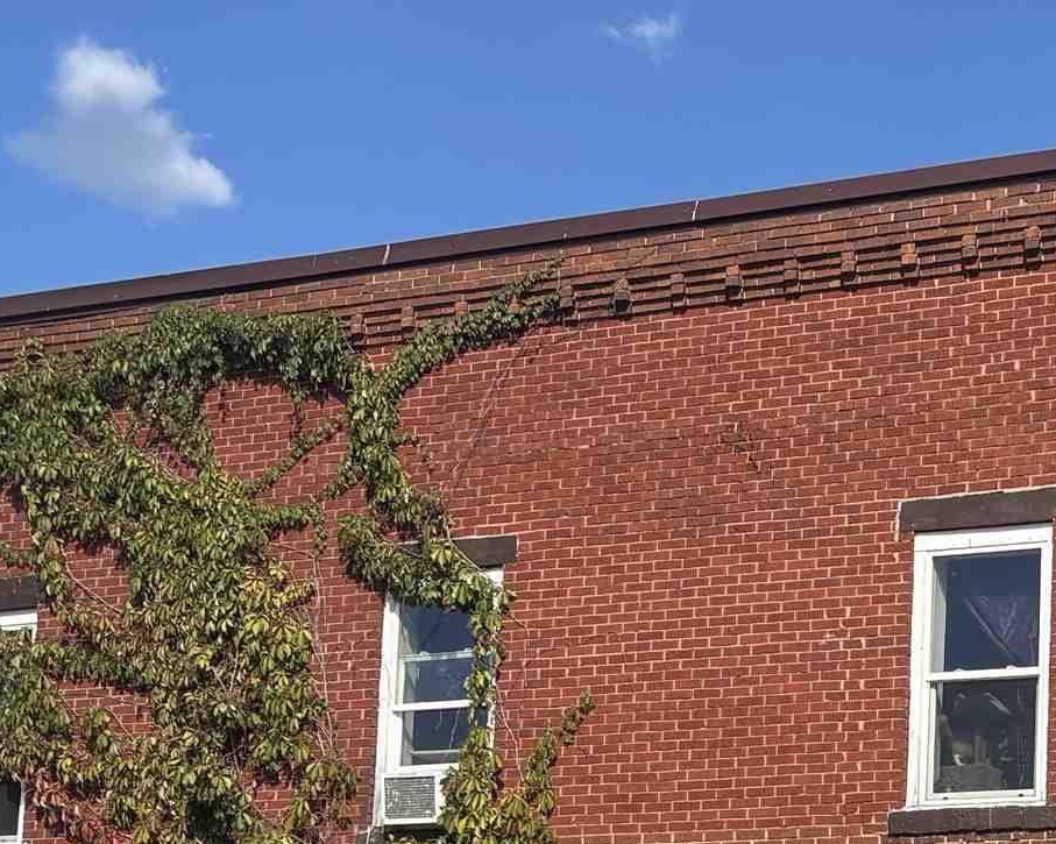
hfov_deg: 21.1
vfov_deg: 17.3
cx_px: 1157
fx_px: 2687
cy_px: 913
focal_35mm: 86
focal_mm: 5.96
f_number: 1.6
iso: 50
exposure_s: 1/2398
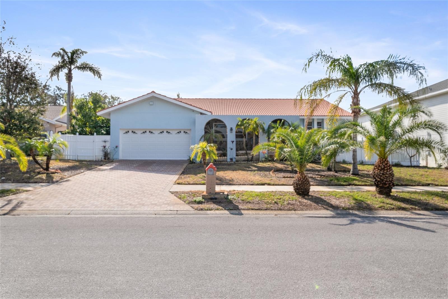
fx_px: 286
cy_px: 150
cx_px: 224
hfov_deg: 76.1
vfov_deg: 55.1
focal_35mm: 23
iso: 250
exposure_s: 1/800
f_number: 9
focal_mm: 23
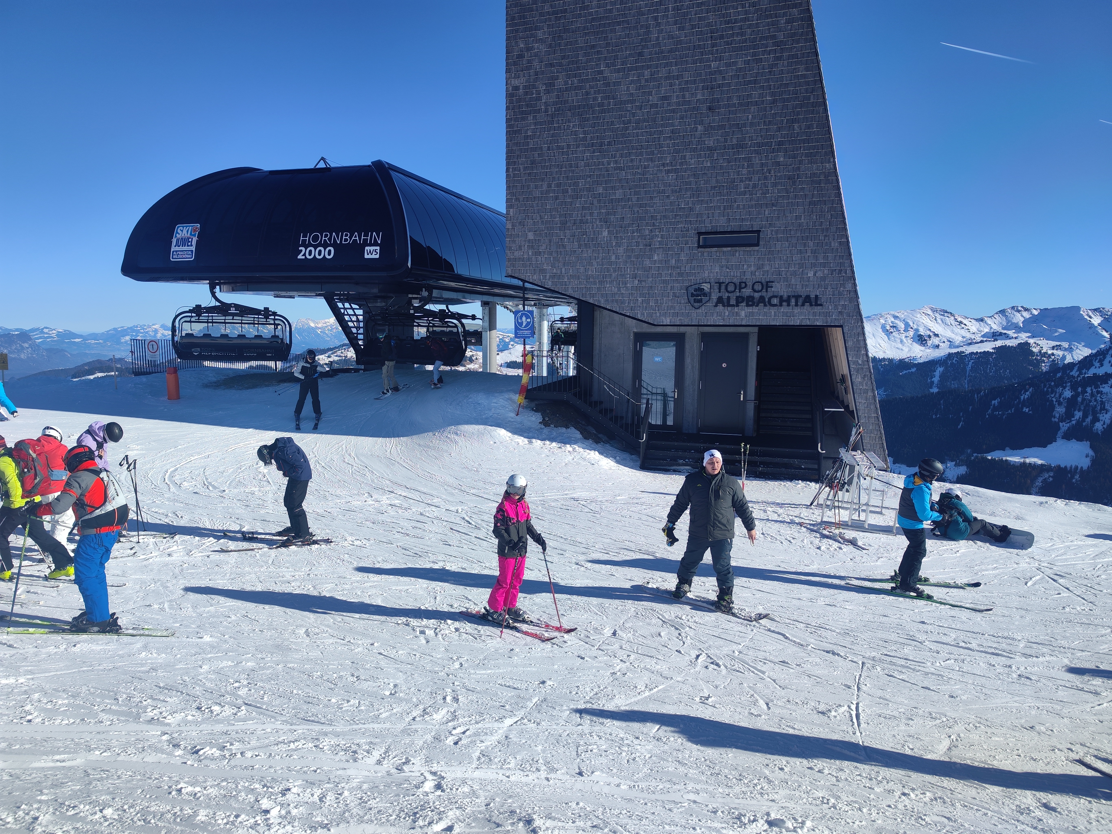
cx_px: 556
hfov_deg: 73.9
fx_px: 739
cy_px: 417
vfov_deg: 58.9
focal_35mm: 23
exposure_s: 1/1208
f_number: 1.69
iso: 50
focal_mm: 7.01
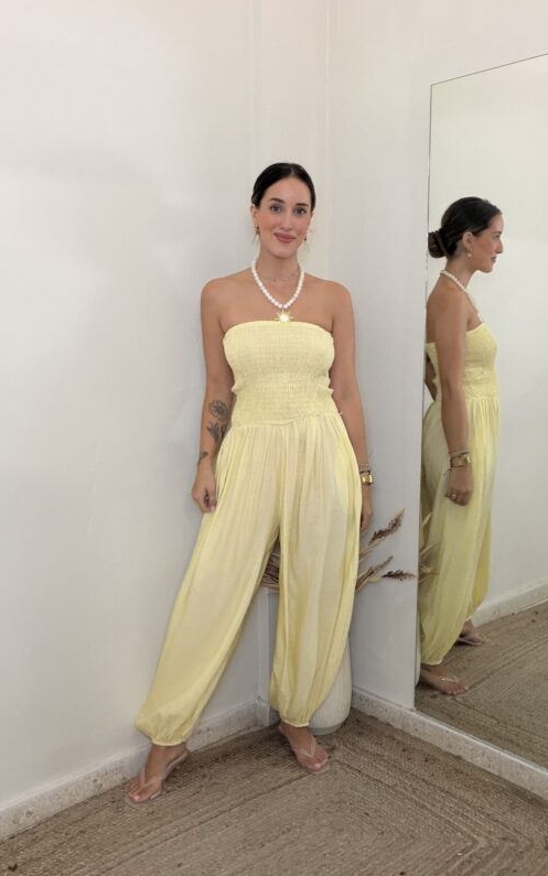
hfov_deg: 39.4
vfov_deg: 59.6
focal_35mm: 32
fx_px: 765
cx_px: 284
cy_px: 436
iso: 100
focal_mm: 2.71
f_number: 1.9
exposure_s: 1/60
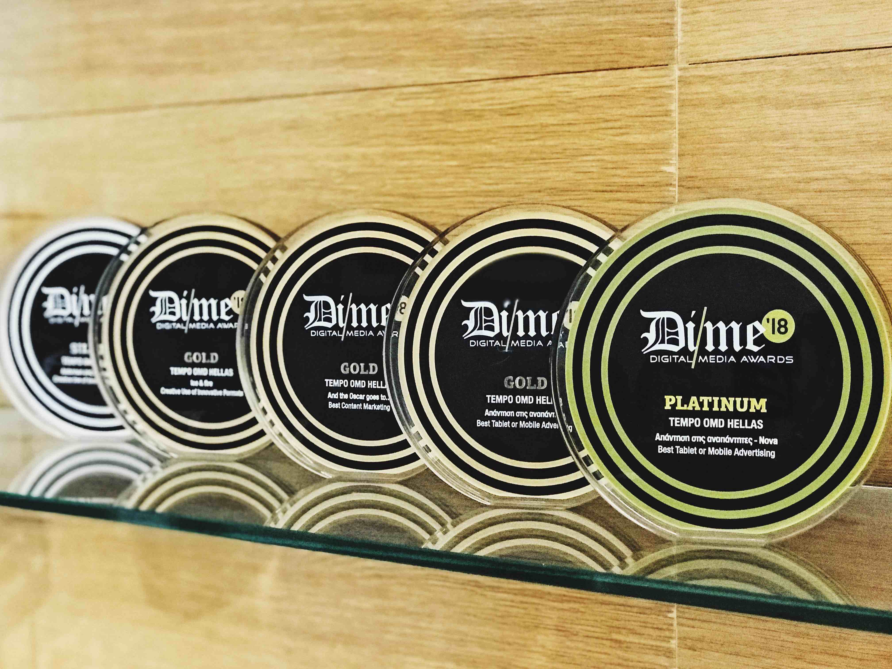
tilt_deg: -3.8
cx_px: 446
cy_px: 334
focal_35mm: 57
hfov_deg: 33.8
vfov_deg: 25.7
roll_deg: +2.1
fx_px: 1469
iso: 1250
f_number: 2.8
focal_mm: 6.6
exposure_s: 1/50
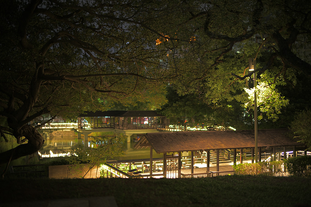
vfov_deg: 29.9
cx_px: 156
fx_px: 389
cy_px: 104
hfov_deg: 43.6
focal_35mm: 45
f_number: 0.95
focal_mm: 45
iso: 200
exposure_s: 1/4
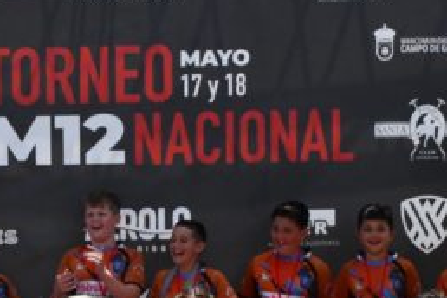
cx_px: 166
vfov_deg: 8.0
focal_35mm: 170
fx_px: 2111
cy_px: 366
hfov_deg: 12.1
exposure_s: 1/2000
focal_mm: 42
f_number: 22
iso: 4000
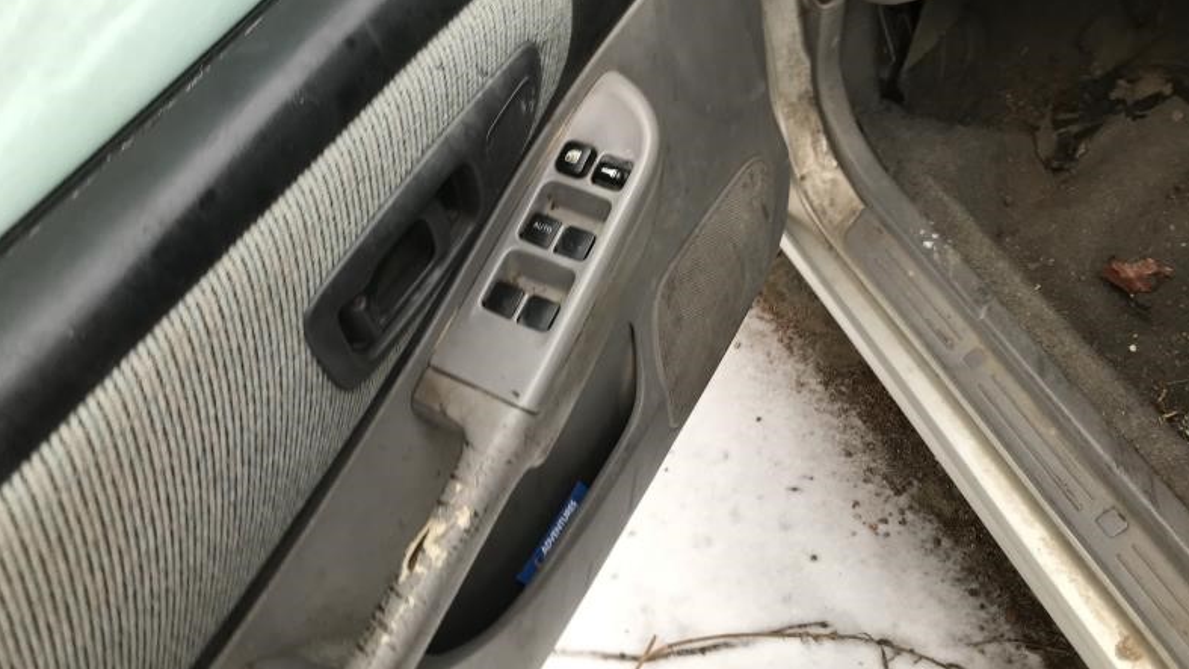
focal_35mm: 31
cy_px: 325
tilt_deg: -54.7
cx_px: 595
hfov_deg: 62.6
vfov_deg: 37.8
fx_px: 978
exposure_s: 1/60
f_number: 1.8
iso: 32
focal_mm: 3.99
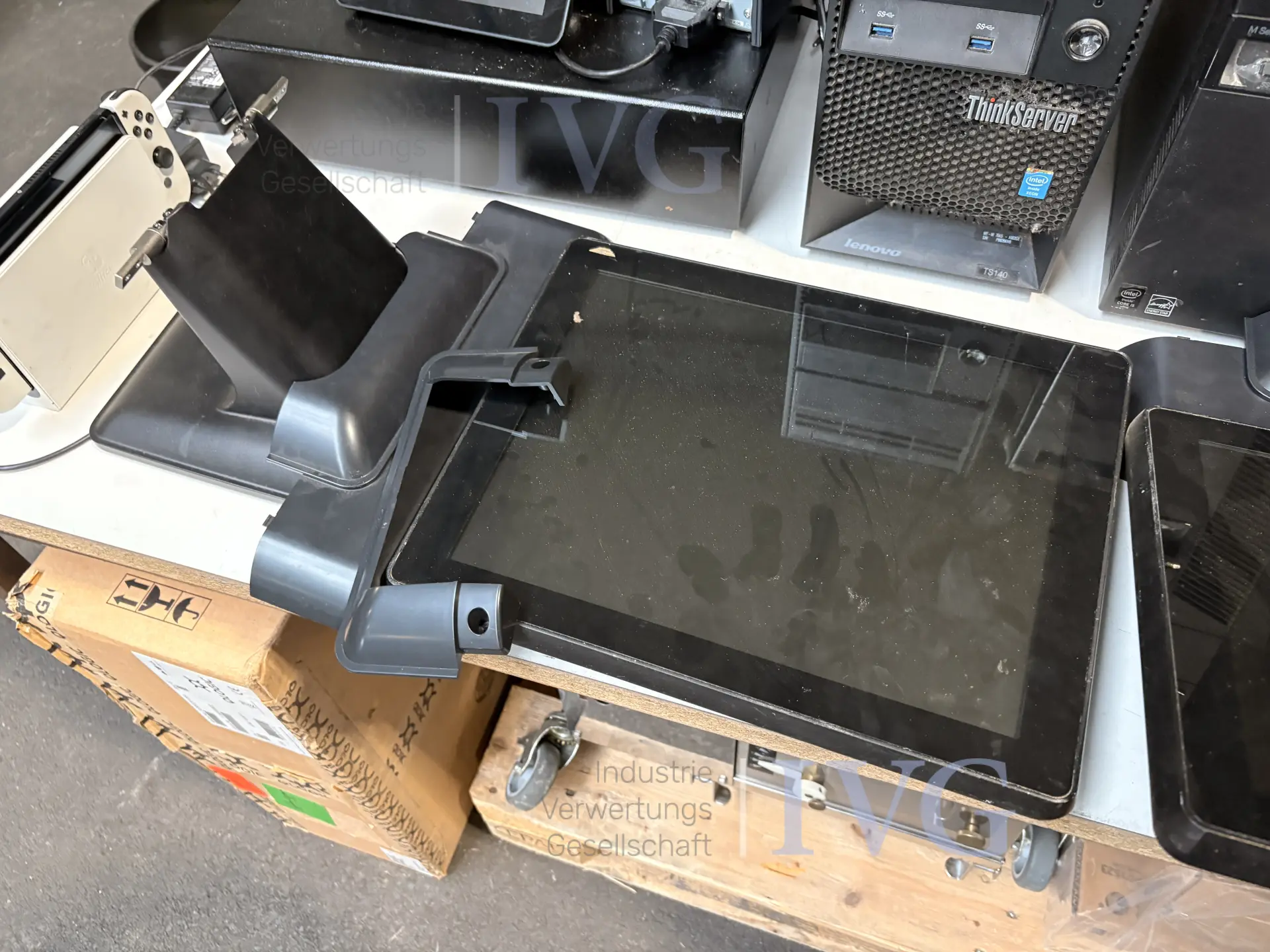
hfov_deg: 67.3
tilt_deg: -54.2
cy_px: 476
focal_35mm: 26
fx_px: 954
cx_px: 635
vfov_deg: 53.1
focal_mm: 5.96
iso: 400
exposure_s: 1/50
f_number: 1.6
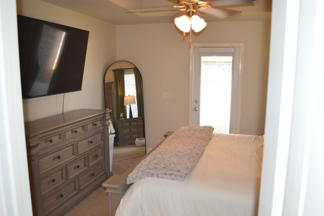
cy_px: 123
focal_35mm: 31
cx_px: 167
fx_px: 279
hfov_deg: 60.3
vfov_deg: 42.1
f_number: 3.5
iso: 400
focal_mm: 18
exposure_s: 1/60
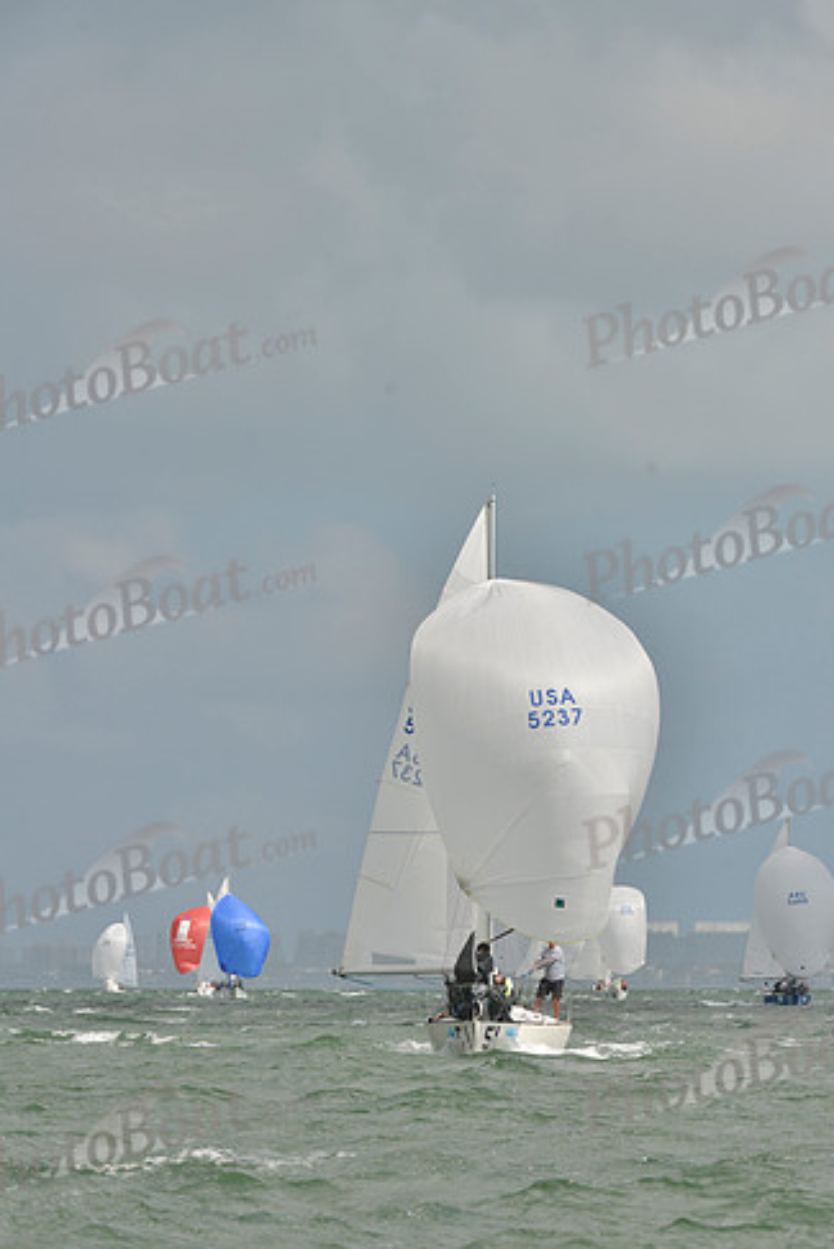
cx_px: 450
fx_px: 8264
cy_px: 708
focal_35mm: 238
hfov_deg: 5.8
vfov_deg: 8.6
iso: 280
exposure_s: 1/1000
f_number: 9
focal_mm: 200
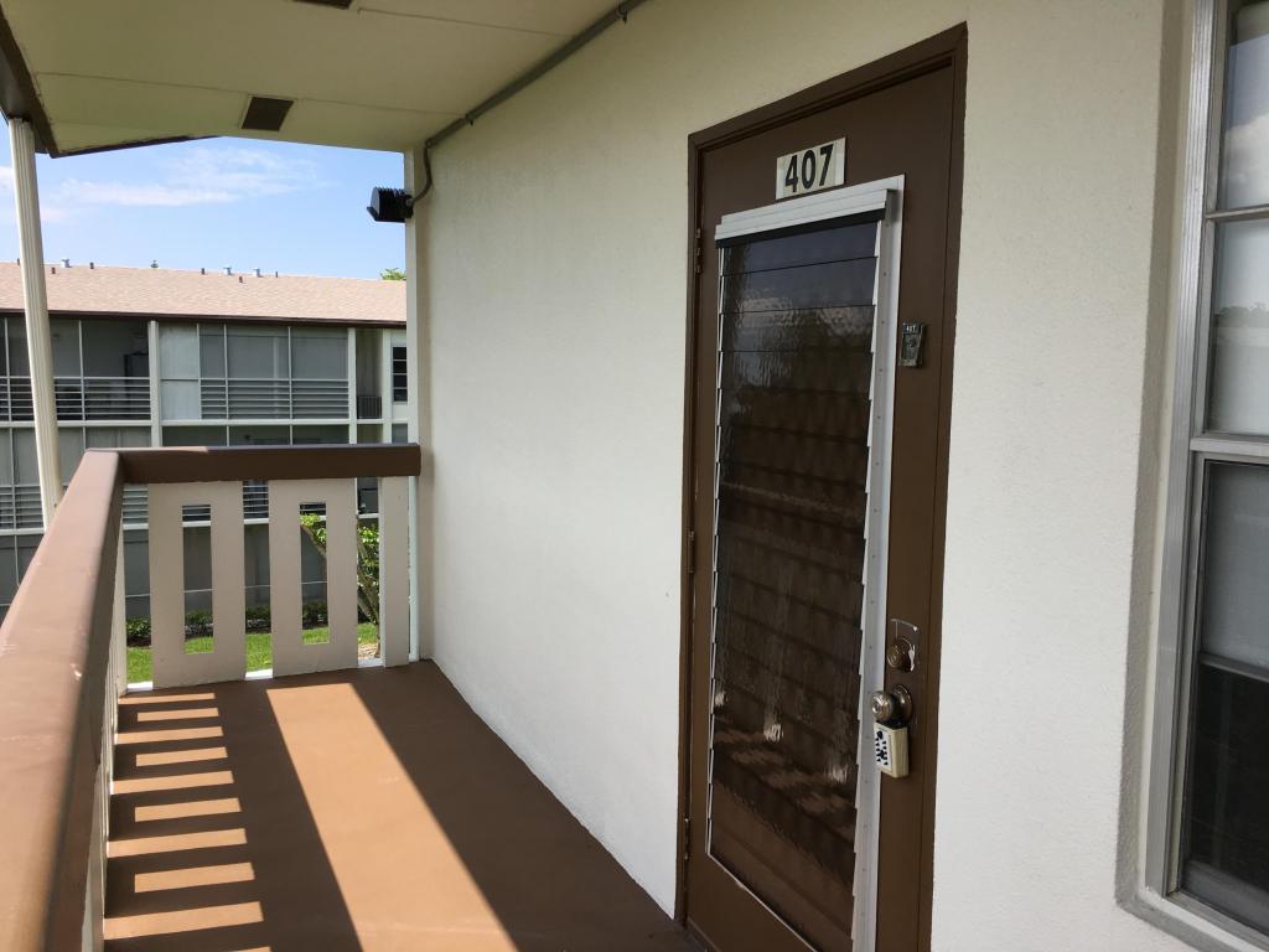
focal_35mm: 29
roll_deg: -0.9
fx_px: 1063
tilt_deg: -4.8
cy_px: 476
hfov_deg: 61.7
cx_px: 634
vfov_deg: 48.2
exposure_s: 1/1083
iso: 25
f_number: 2.2
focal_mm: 4.15
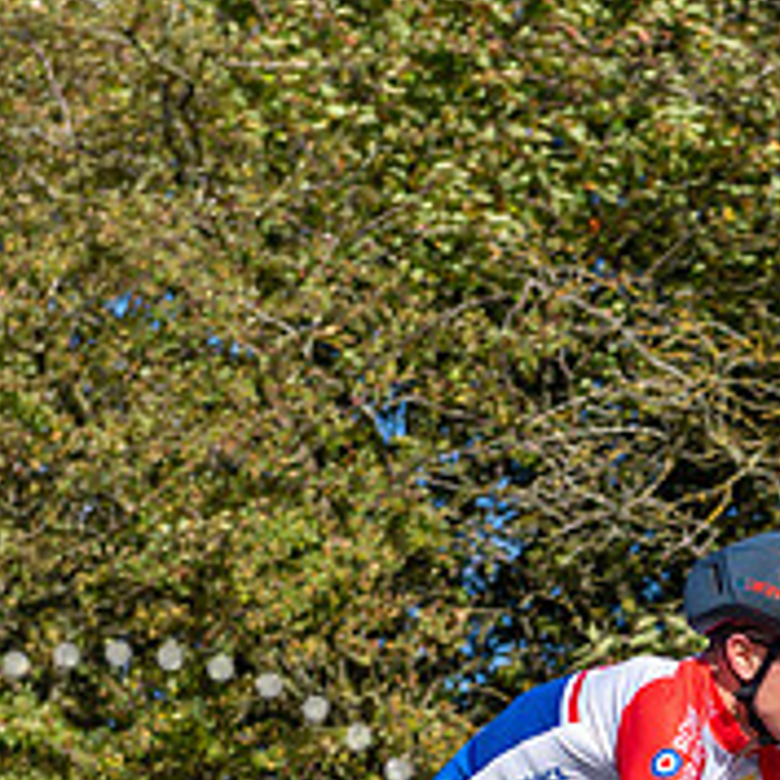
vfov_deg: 10.0
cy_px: 831
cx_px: 802
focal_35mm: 173
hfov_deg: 10.0
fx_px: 4410
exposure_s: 1/2000
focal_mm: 62
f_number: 3.5
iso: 200
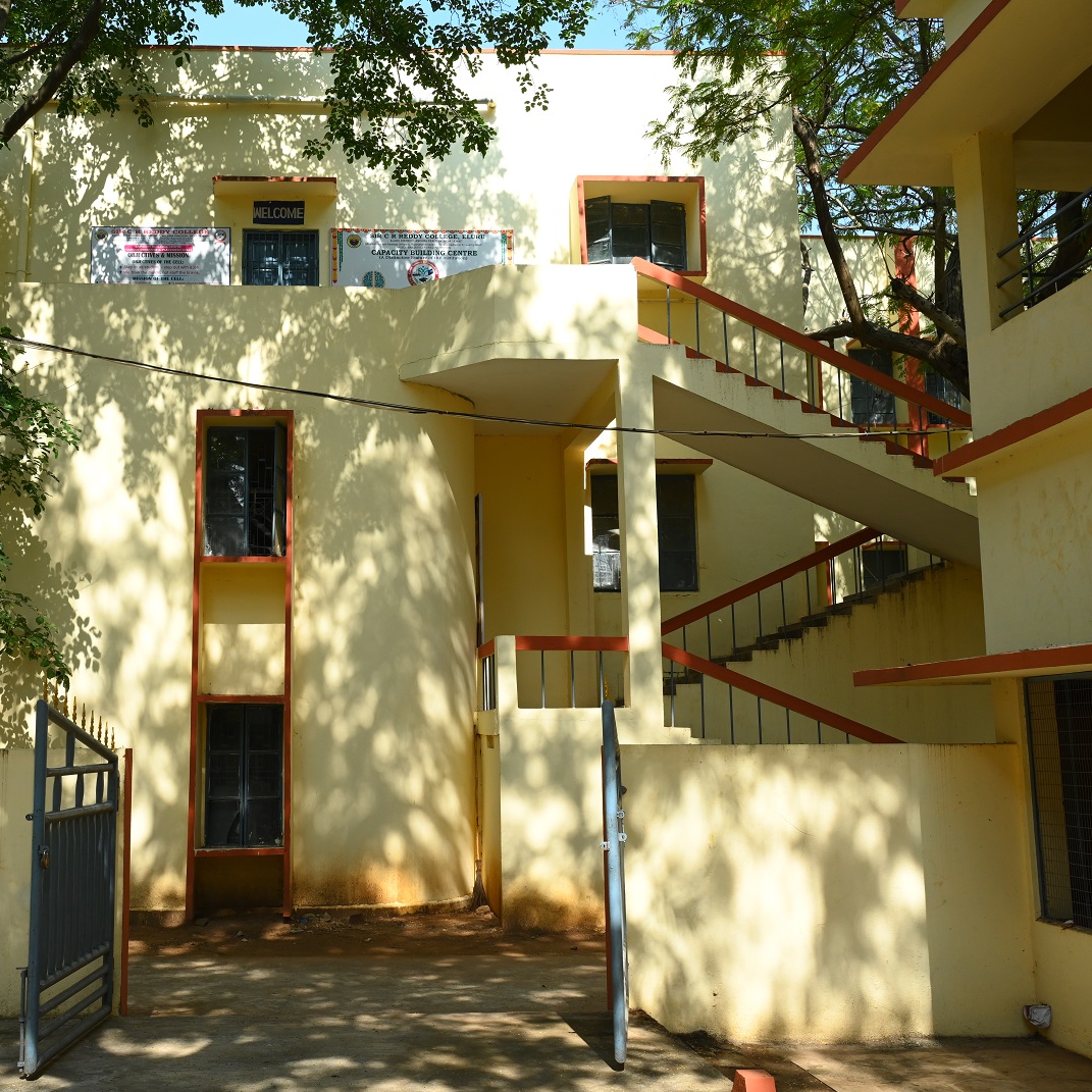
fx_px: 1356
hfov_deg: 43.5
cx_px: 401
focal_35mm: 38
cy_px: 539
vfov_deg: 43.9
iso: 400
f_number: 8
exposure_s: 1/400
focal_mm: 29
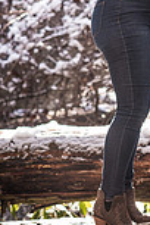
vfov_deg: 8.1
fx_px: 1562
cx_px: 154
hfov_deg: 5.5
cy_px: -56
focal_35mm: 250
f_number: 3.2
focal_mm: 85
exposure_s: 1/400
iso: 800
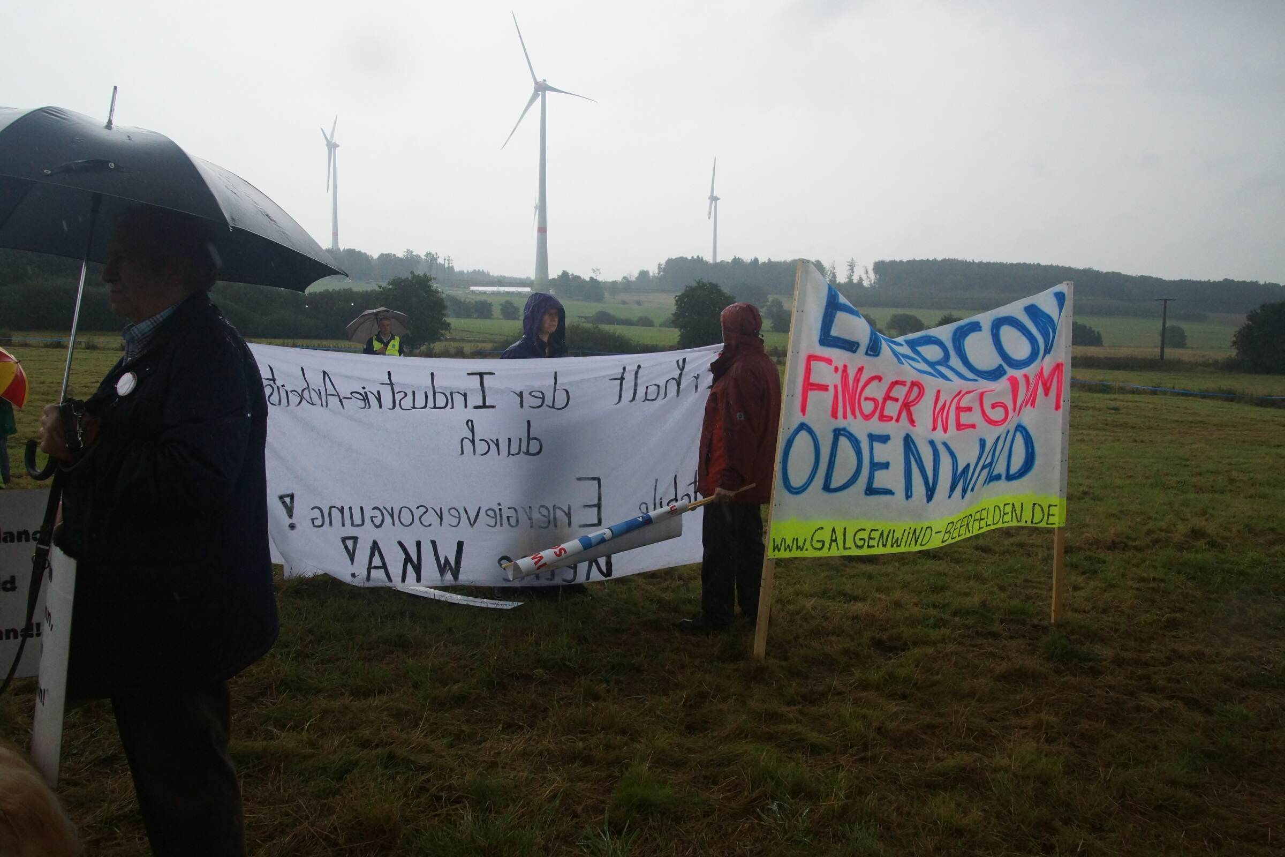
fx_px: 1071
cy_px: 428
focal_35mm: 30
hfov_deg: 61.9
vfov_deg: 43.6
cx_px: 642
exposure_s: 1/750
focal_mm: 20
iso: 800
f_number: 8
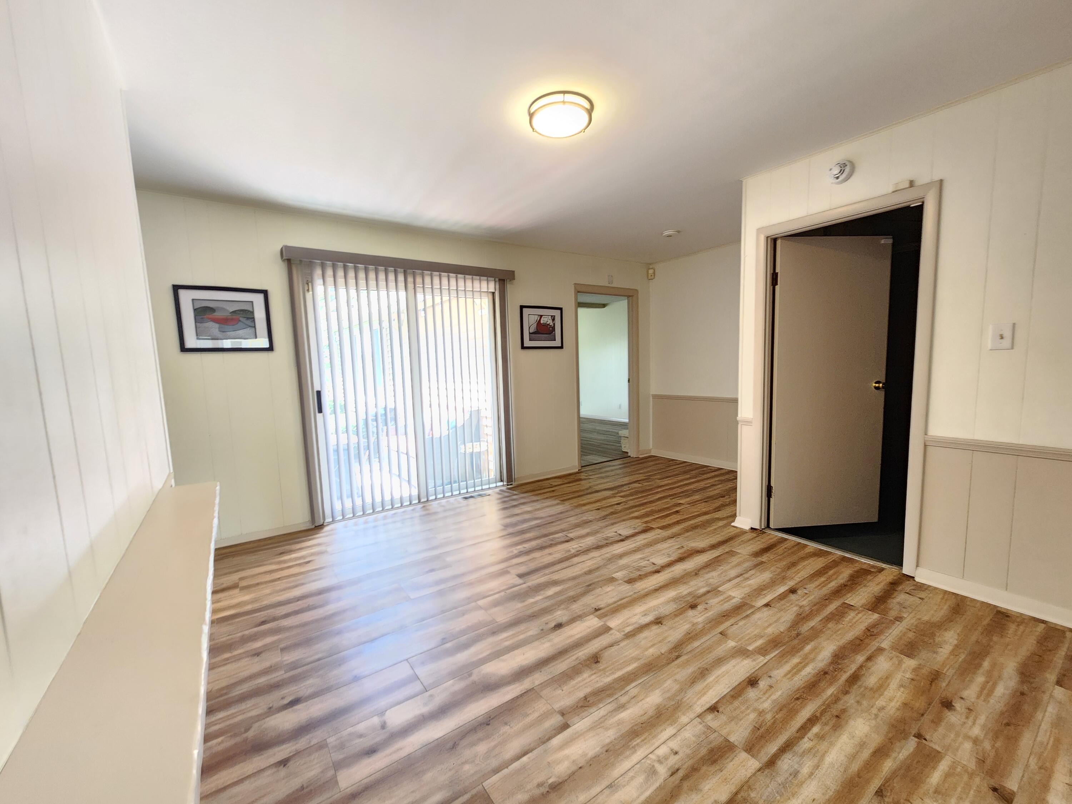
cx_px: 536
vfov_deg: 89.9
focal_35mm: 13
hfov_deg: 106.2
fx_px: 403
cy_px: 402
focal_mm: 2.2
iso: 320
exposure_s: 1/40
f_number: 2.2
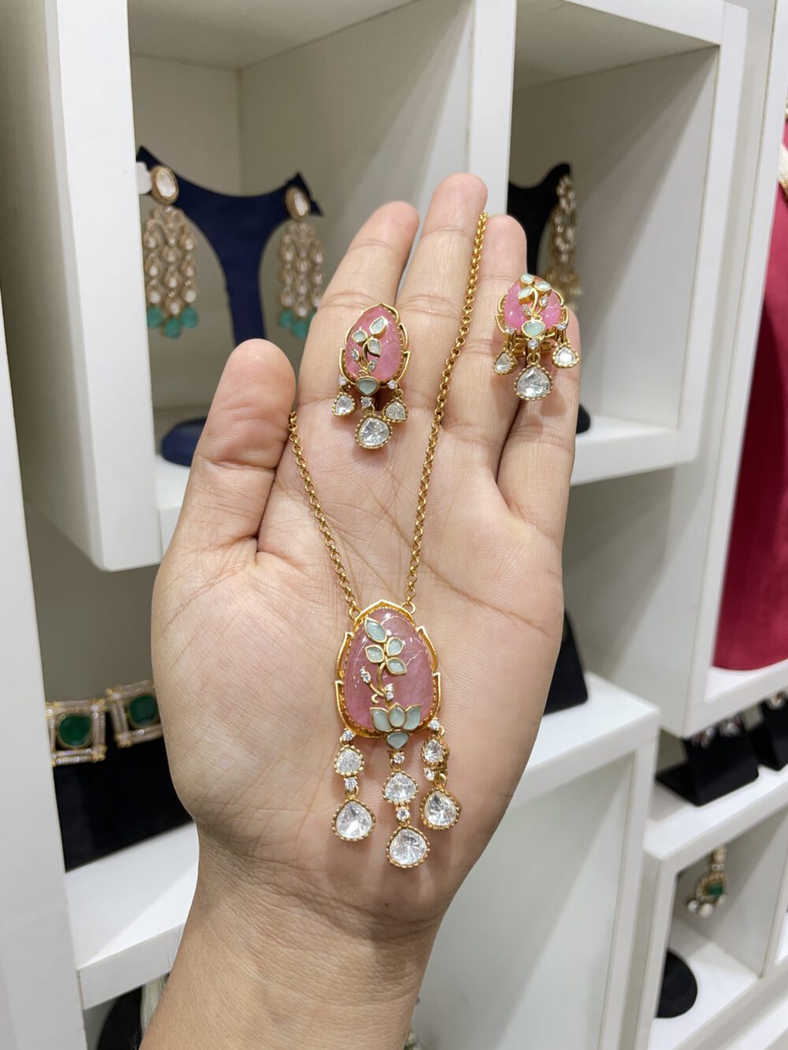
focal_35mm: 26
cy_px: 525
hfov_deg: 53.1
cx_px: 394
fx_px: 789
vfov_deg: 67.3
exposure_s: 1/100
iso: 32
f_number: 1.6
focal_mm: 4.2
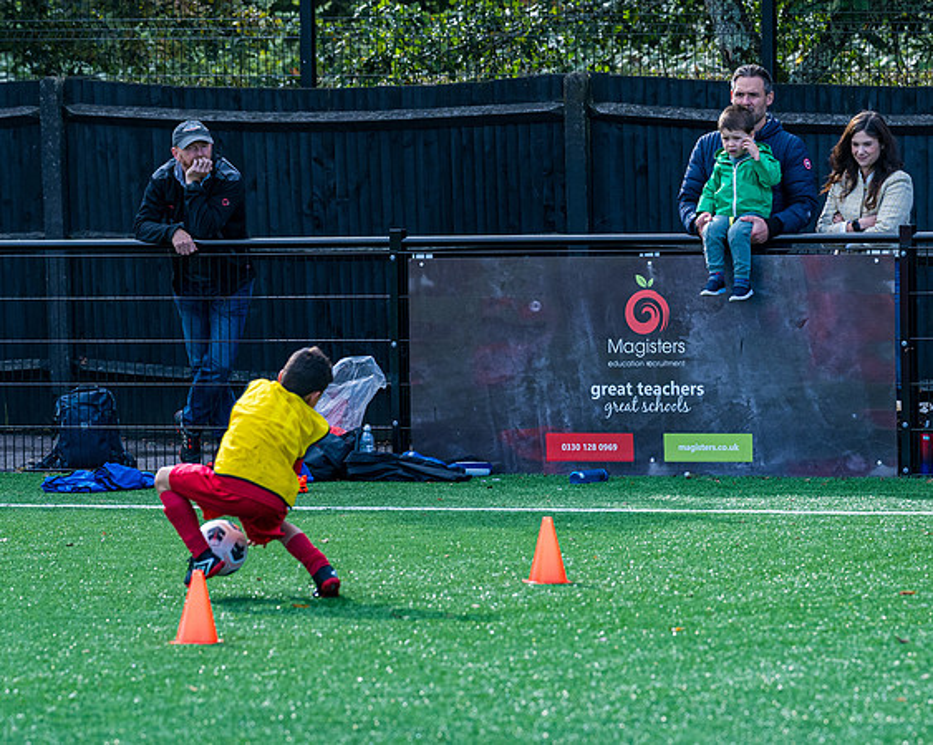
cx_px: 462
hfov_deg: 7.3
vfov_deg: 5.8
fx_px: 7348
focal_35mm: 266
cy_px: 418
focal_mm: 135
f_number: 4
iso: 400
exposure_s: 1/1000
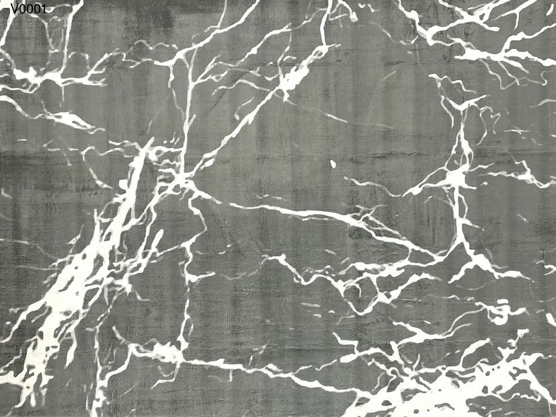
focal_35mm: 26
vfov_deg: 53.1
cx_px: 278
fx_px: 418
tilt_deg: -73.4
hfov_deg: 67.3
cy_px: 208
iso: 64
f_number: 1.6
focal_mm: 4.2
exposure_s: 1/100
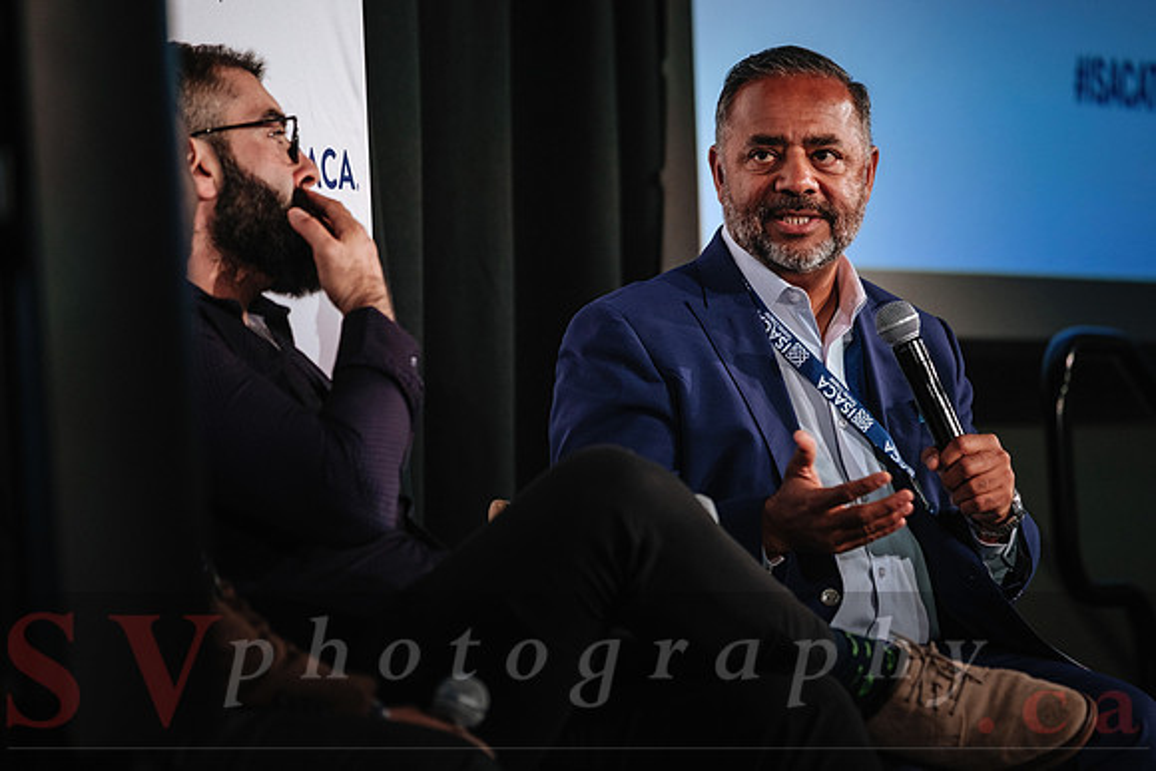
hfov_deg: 8.8
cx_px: 641
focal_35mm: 233
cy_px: 344
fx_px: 7475
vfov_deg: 5.9
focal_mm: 140
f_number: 2.8
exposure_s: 1/80
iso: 800
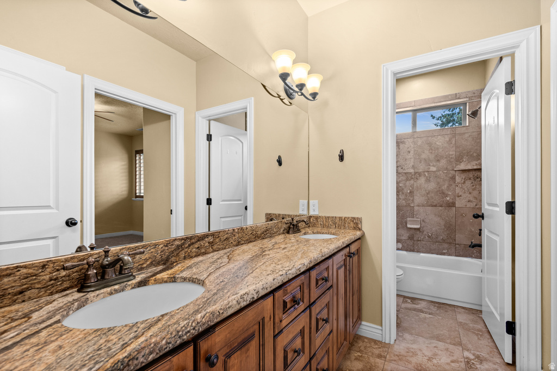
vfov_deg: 73.7
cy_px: 186
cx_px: 278
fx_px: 247
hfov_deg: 96.8
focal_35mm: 16
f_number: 7.1
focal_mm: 16
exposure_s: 1/10
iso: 500
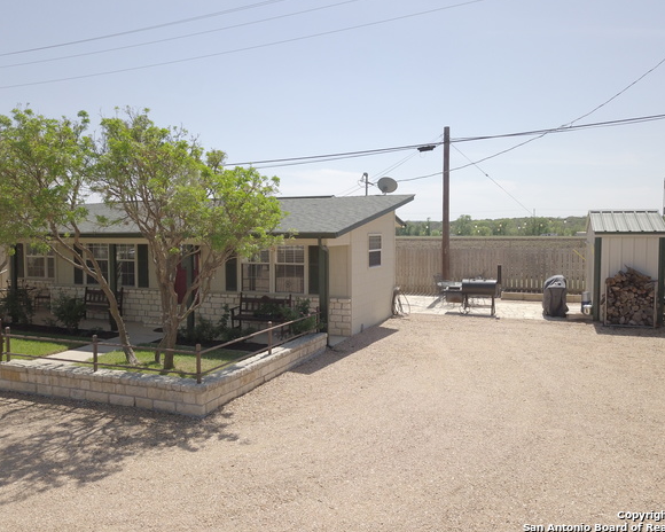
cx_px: 339
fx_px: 551
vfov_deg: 51.5
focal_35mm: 28
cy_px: 259
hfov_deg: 62.2
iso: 200
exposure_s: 1/2500
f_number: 2.2
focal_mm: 4.73
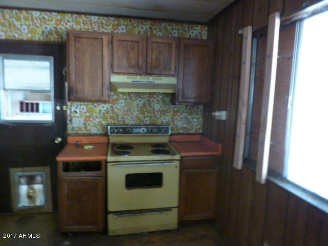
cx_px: 164
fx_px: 237
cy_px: 123
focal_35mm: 25
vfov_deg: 54.9
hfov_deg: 69.4
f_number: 3.3
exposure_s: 1/8
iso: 400
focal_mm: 4.1
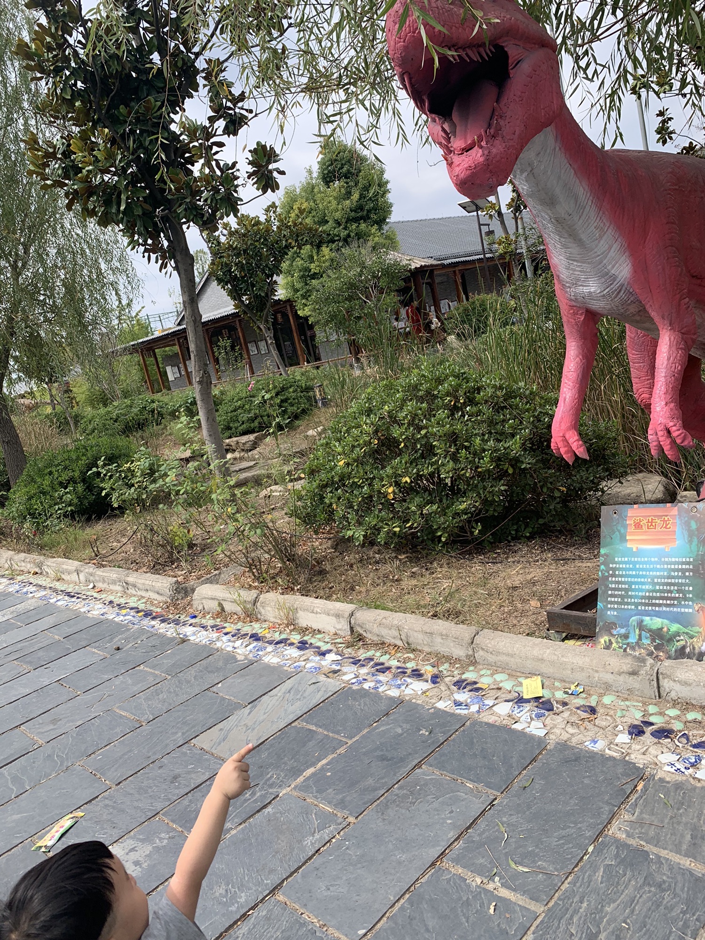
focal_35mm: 26
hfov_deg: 53.1
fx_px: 706
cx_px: 352
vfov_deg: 67.3
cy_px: 470
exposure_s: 1/1282
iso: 25
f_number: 1.8
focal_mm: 4.25
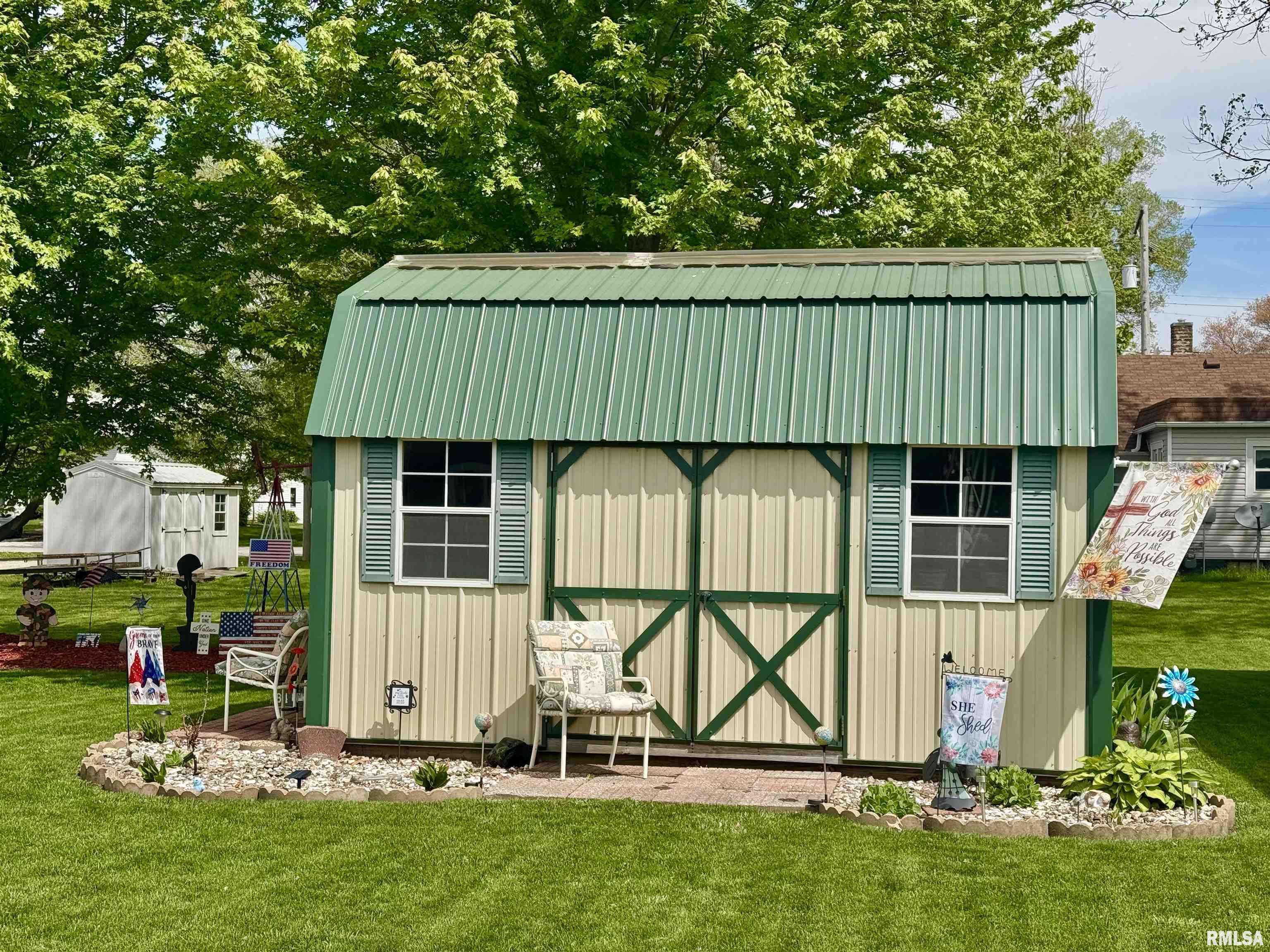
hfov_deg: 39.7
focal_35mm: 48
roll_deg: -0.5
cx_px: 635
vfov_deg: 30.3
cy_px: 476
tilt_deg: +1.3
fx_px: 1761
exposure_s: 1/5848
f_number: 1.78
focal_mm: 6.76
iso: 64
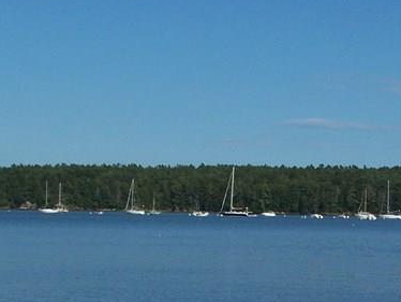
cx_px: 341
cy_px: 246
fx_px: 1206
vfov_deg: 14.2
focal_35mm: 104
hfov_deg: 18.6
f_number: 5.6
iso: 80
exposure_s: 1/640
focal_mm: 6.3
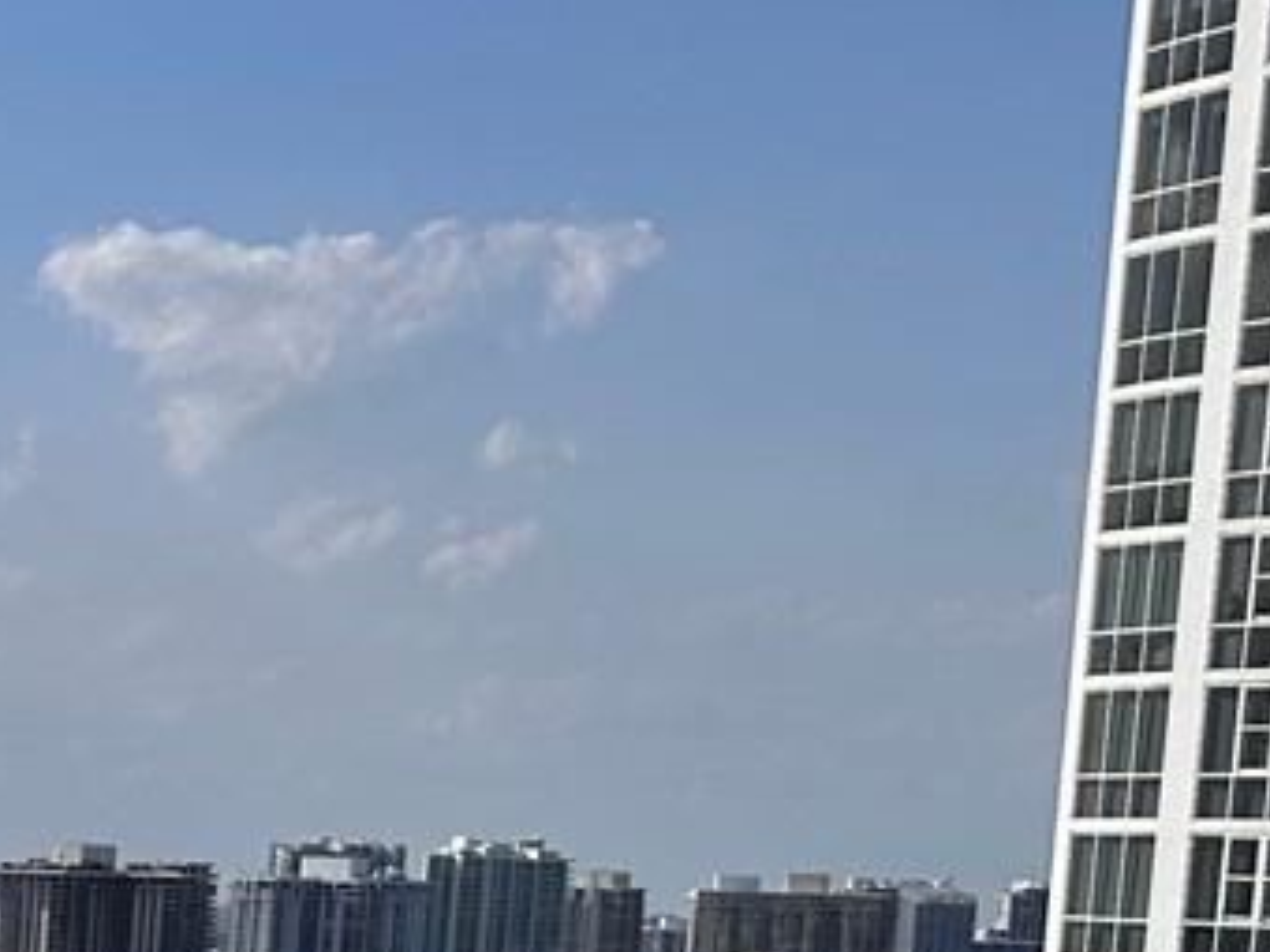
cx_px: -979
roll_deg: -3.1
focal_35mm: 113
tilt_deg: -7.7
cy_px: 1396
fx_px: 4146
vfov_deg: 12.5
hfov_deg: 15.2
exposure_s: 1/8929
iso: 80
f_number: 1.78
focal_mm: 6.86
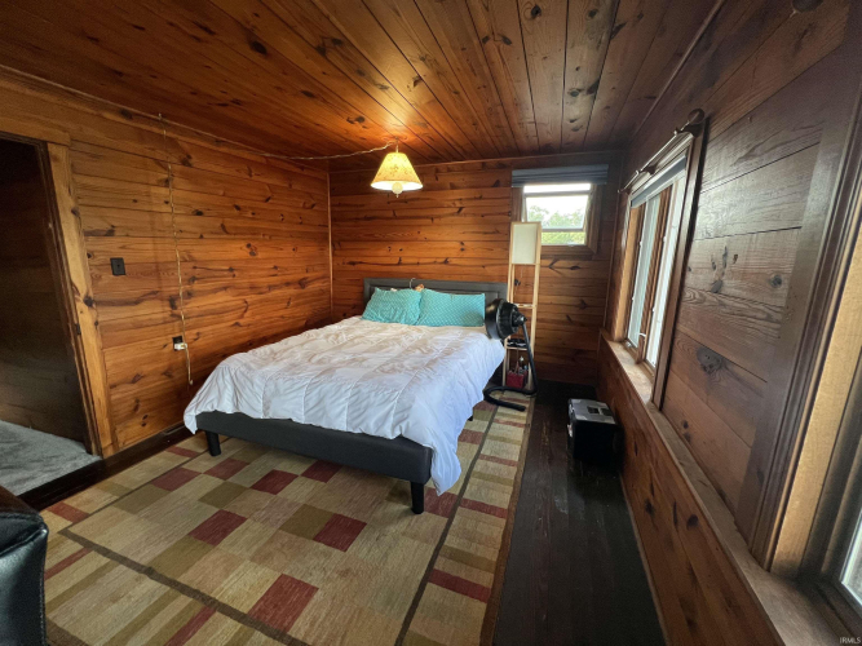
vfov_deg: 89.9
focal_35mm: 13
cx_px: 431
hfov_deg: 106.2
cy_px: 323
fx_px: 324
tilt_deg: -14.0
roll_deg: -1.1
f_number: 1.8
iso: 160
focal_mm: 1.57
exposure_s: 1/60
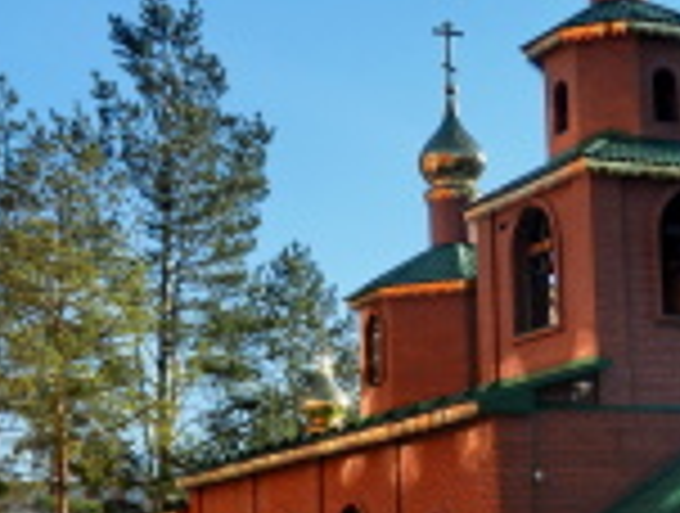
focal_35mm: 88
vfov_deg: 16.9
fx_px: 1733
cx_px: 500
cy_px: 259
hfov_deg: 22.0
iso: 160
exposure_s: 1/800
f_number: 4
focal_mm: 6.9
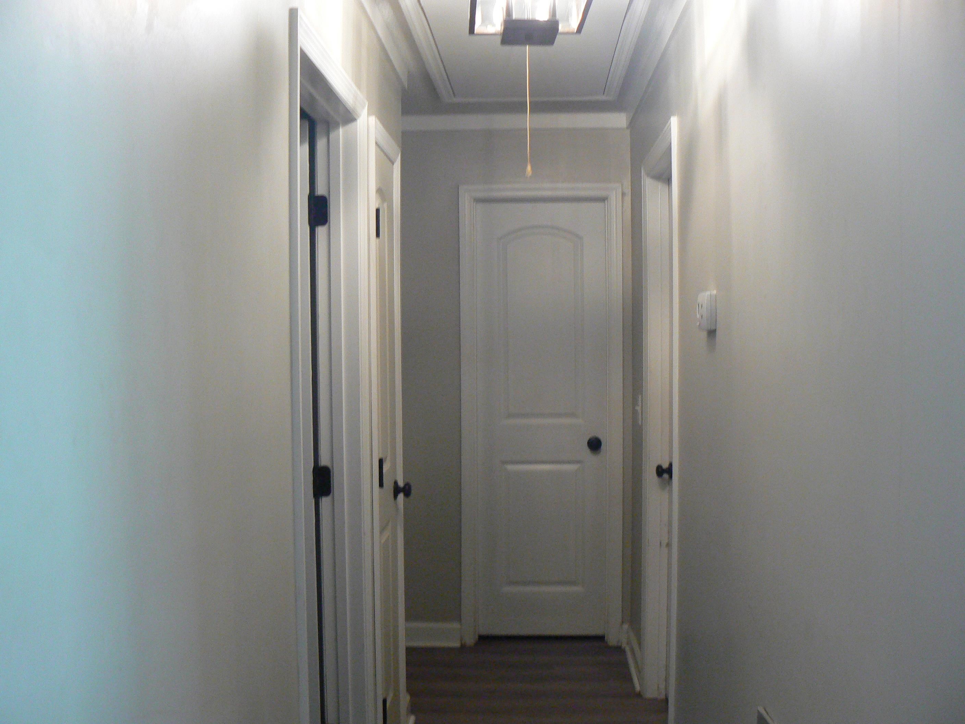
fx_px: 1004
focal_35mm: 36
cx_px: 482
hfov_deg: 51.4
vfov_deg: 39.7
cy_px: 362
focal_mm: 6
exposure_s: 1/25
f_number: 2.8
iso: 200
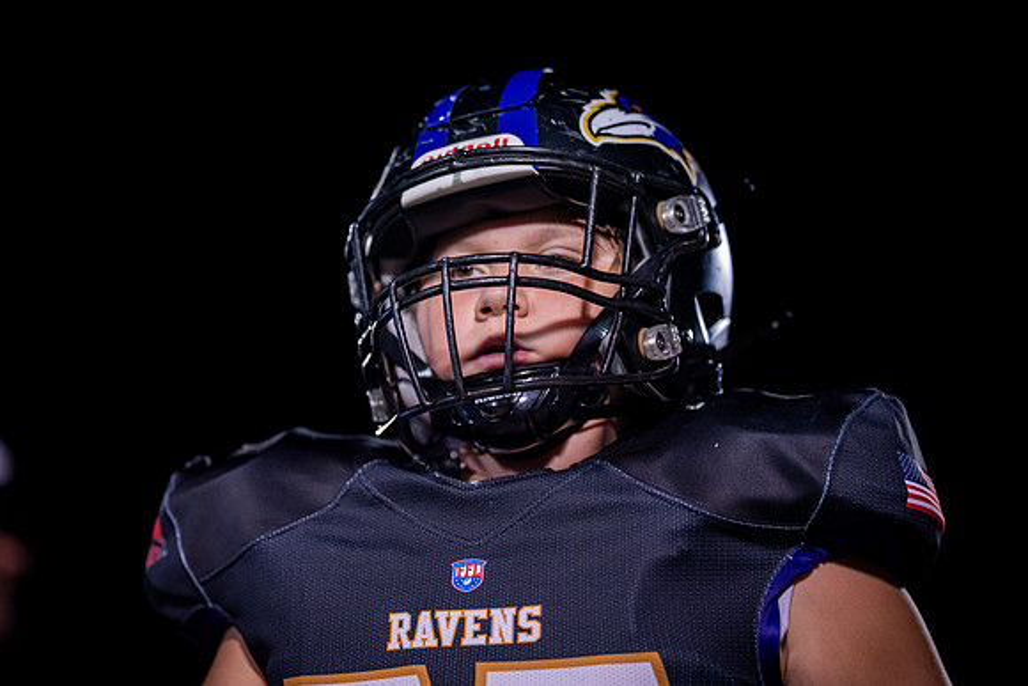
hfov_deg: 13.4
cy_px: 308
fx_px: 4366
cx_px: 448
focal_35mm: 153
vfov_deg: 9.0
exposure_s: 1/1000
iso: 1250
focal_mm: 135
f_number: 1.8
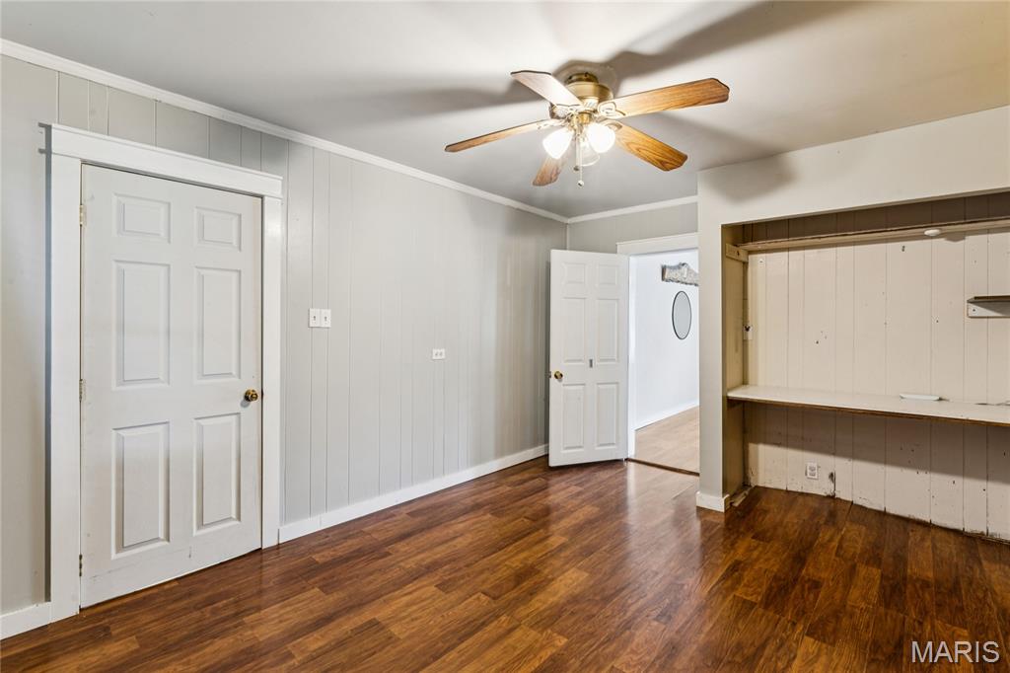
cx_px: 505
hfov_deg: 96.4
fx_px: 452
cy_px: 336
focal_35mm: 16
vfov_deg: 73.4
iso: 200
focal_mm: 16.1
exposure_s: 1.6
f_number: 13
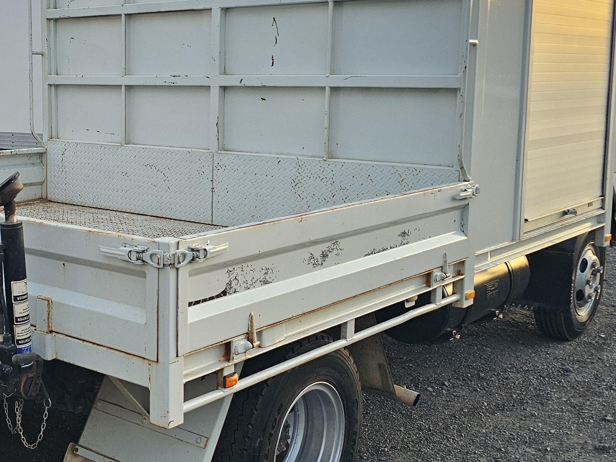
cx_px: 121
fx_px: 908
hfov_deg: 36.2
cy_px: 191
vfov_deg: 28.5
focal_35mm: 51
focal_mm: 6.3
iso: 80
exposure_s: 1/100
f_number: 1.7
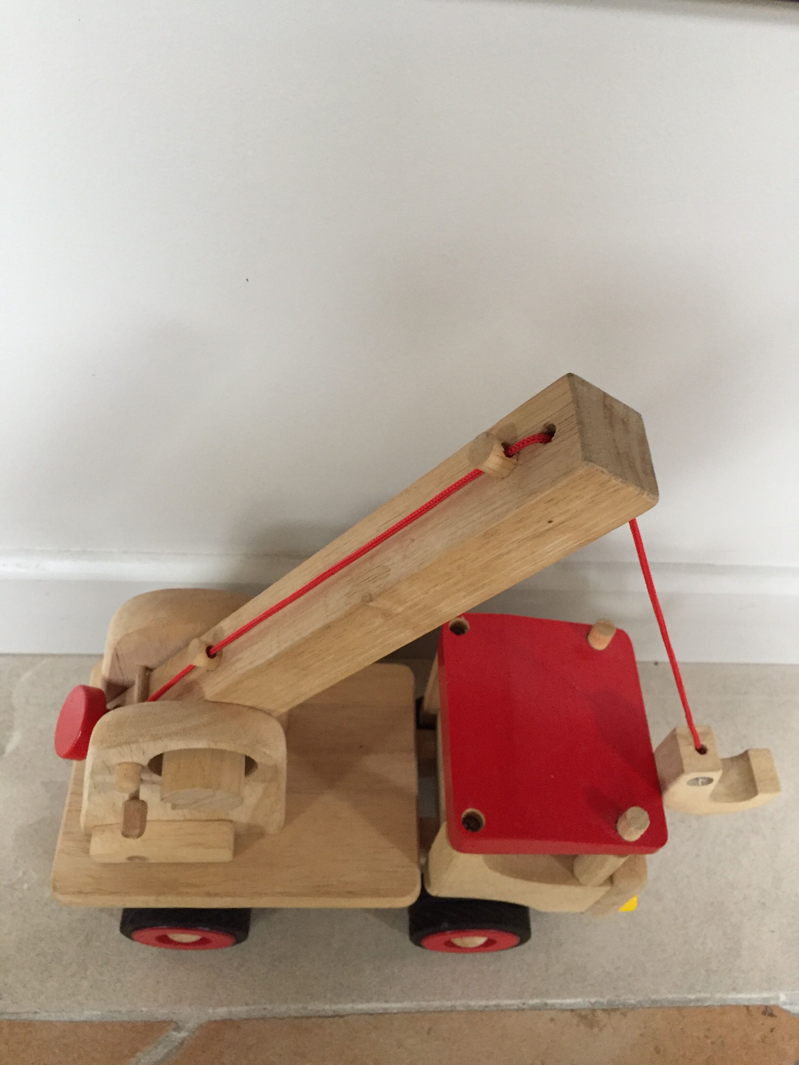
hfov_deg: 48.2
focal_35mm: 29
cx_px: 400
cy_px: 532
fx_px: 892
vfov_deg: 61.7
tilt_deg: -55.4
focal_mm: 4.15
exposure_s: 1/20
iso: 250
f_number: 2.2
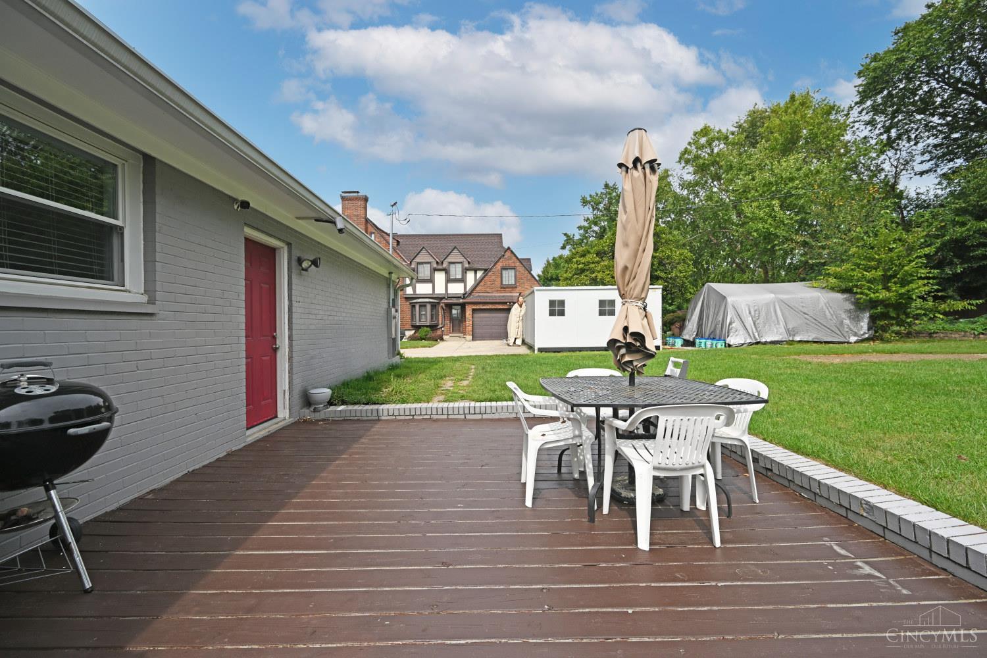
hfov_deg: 104.3
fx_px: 384
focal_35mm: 14
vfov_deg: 81.2
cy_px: 329
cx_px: 494
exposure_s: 1/400
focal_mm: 14
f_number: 7.1
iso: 100
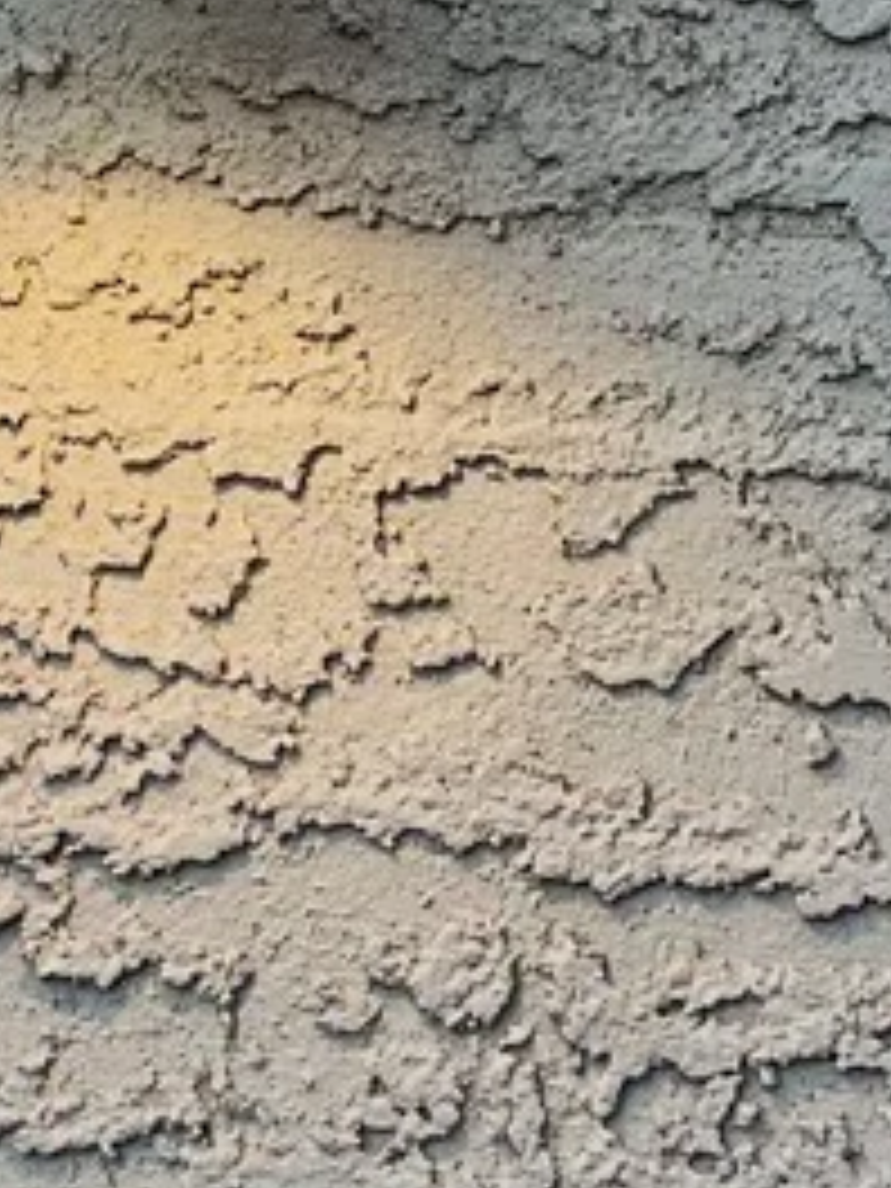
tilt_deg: +6.1
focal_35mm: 101
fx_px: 3466
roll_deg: -3.4
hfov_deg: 14.5
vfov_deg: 18.9
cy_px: -36
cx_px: 90
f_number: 1.5
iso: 50
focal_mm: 5.7
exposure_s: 1/380
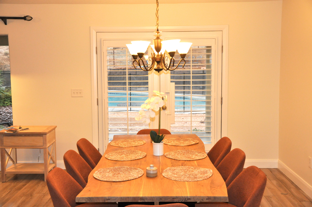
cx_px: 156
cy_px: 104
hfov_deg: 43.7
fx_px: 390
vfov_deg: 29.8
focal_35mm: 45
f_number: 4.2
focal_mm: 30
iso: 800
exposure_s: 1/80
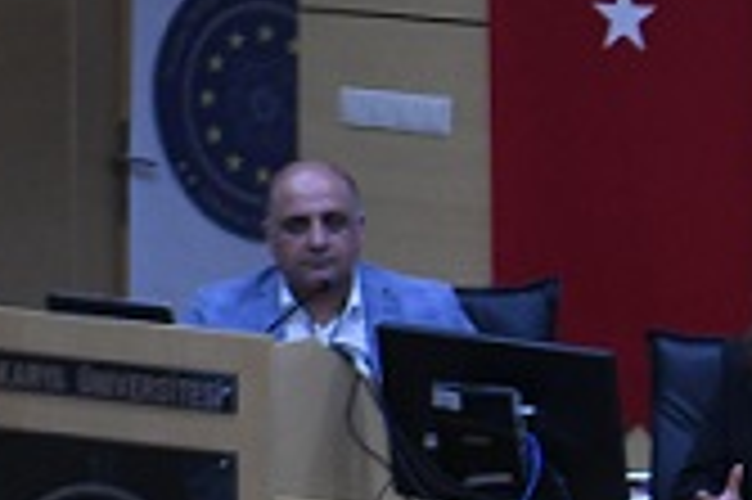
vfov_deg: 3.5
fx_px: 8201
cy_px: 324
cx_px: 1265
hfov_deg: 5.2
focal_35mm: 393
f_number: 2.8
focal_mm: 70
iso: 2000
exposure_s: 1/125
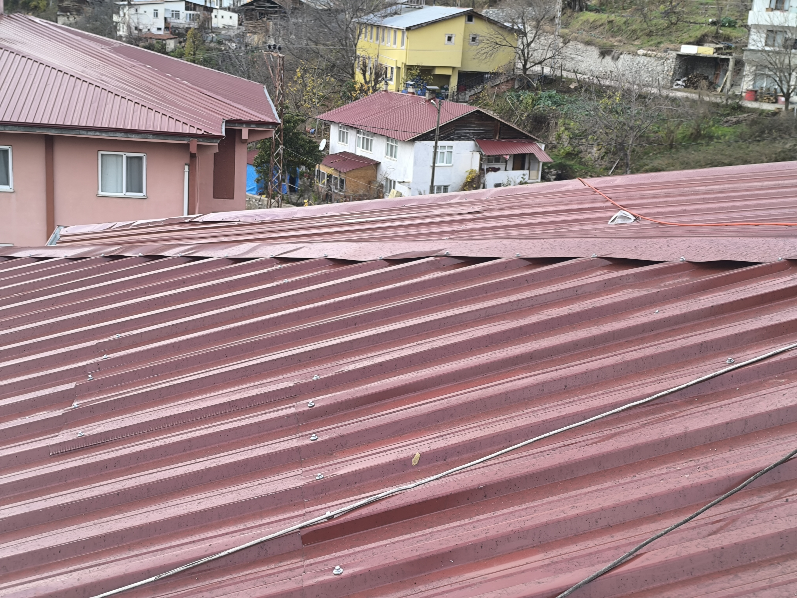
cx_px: 398
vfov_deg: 31.5
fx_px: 1059
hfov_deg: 41.2
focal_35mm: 46
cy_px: 299
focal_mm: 6.14
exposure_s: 1/117
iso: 50
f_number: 1.65
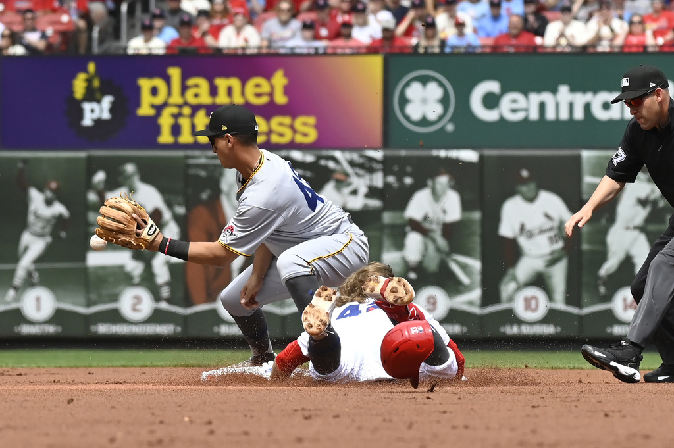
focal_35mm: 220
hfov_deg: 9.4
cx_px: 337
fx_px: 4115
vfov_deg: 6.2
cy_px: 224
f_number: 5
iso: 1250
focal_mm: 220
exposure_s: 1/5000
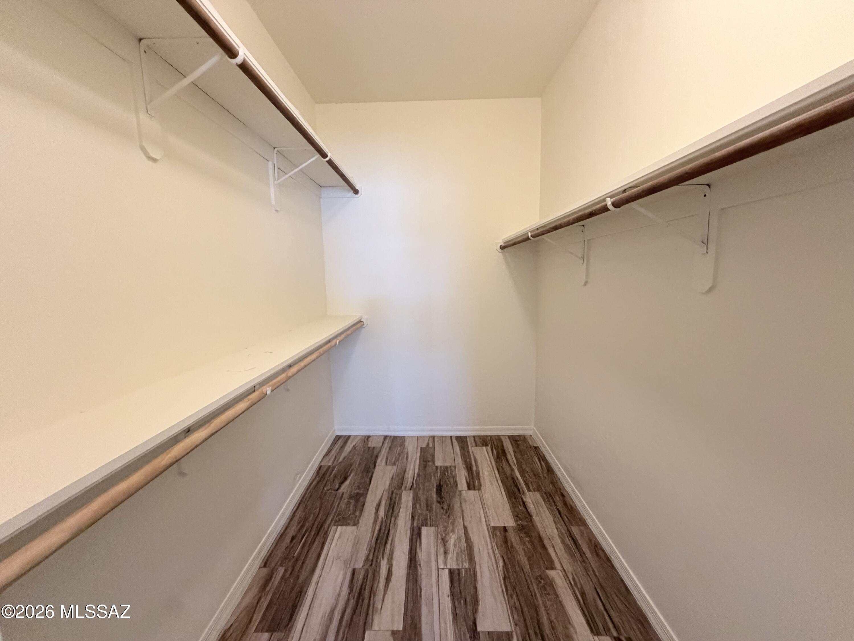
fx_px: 345
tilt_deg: -7.7
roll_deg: +1.4
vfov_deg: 85.7
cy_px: 320
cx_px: 427
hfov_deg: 102.1
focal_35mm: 14
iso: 640
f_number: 2.2
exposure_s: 1/60
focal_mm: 2.22
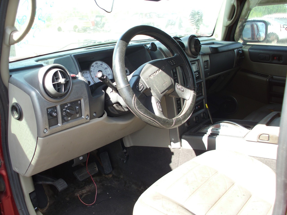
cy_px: 108
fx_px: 315
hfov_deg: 49.0
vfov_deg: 37.7
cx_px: 144
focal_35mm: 38
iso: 50
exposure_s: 1/76
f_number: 2.9
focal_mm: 6.3
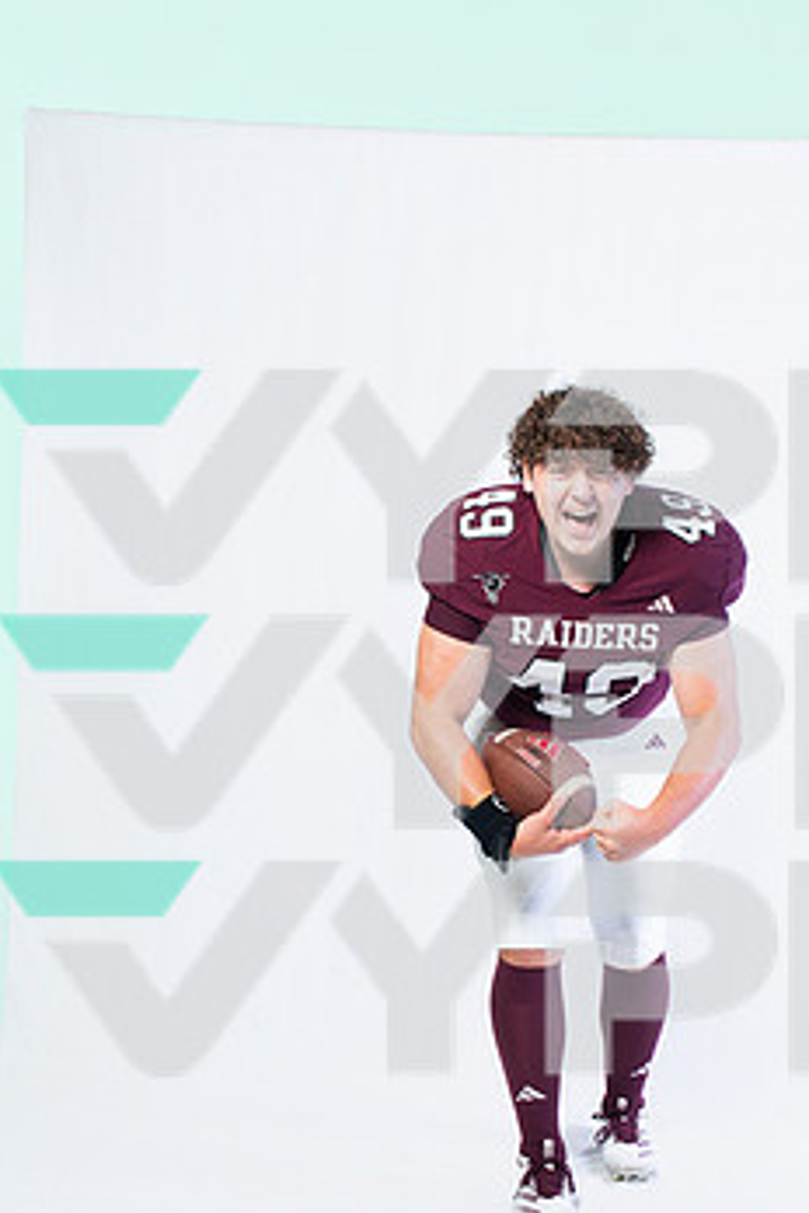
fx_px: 1483
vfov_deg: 44.3
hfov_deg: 30.4
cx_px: 513
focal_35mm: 44
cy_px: 725
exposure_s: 1/250
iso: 640
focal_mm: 34
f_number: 8
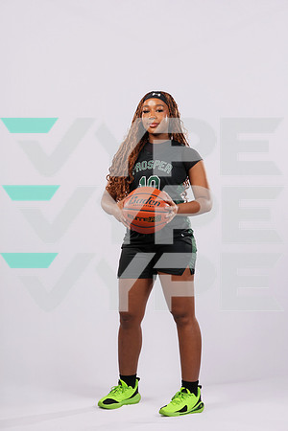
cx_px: 144
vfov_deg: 28.8
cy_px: 216
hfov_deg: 19.5
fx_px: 840
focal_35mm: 70
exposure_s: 1/200
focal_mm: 70
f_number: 9
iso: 125
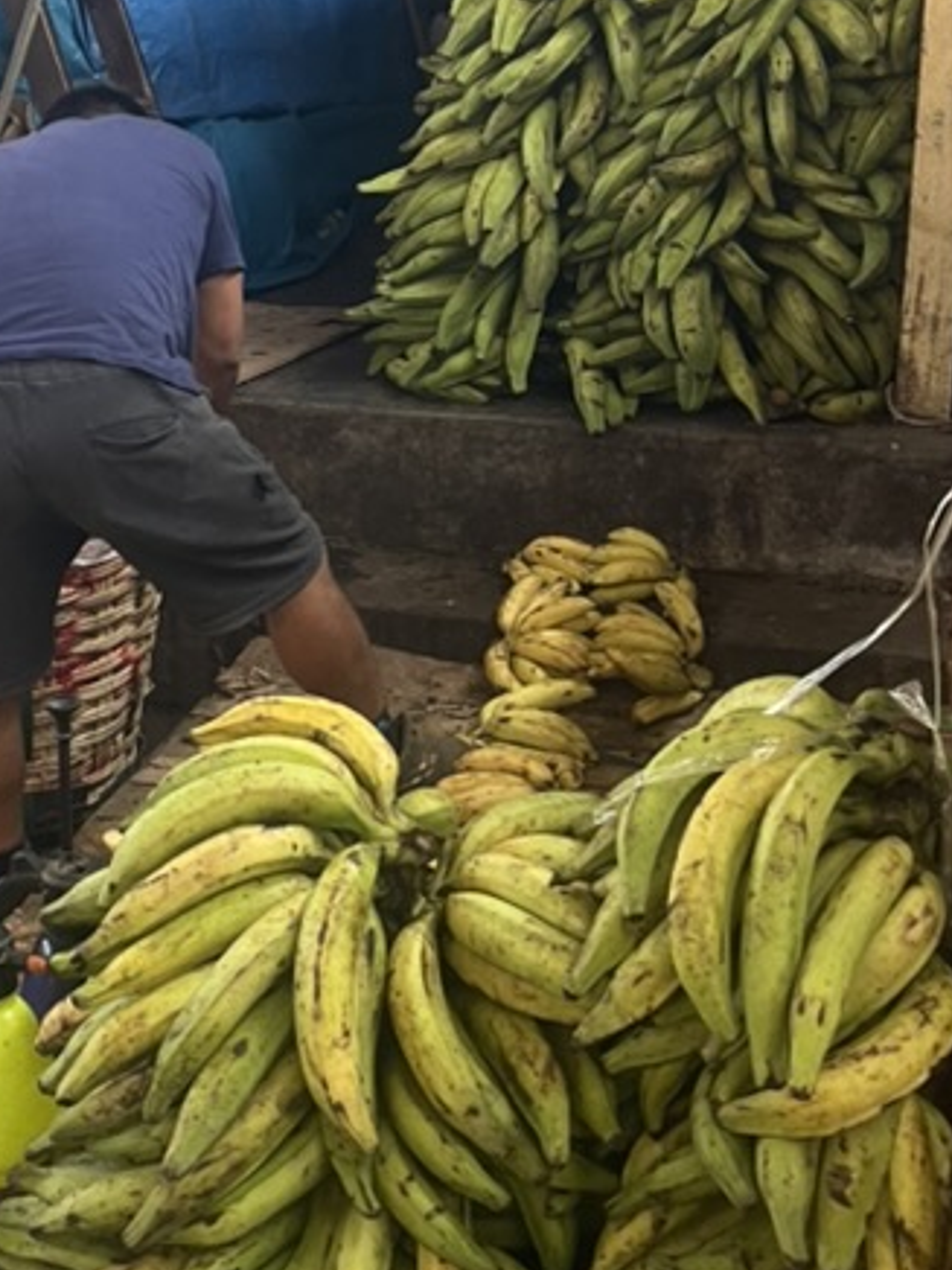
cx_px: 282
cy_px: 358
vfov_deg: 31.3
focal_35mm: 61
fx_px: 2237
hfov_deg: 23.9
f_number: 1.6
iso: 160
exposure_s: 1/60
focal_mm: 5.1
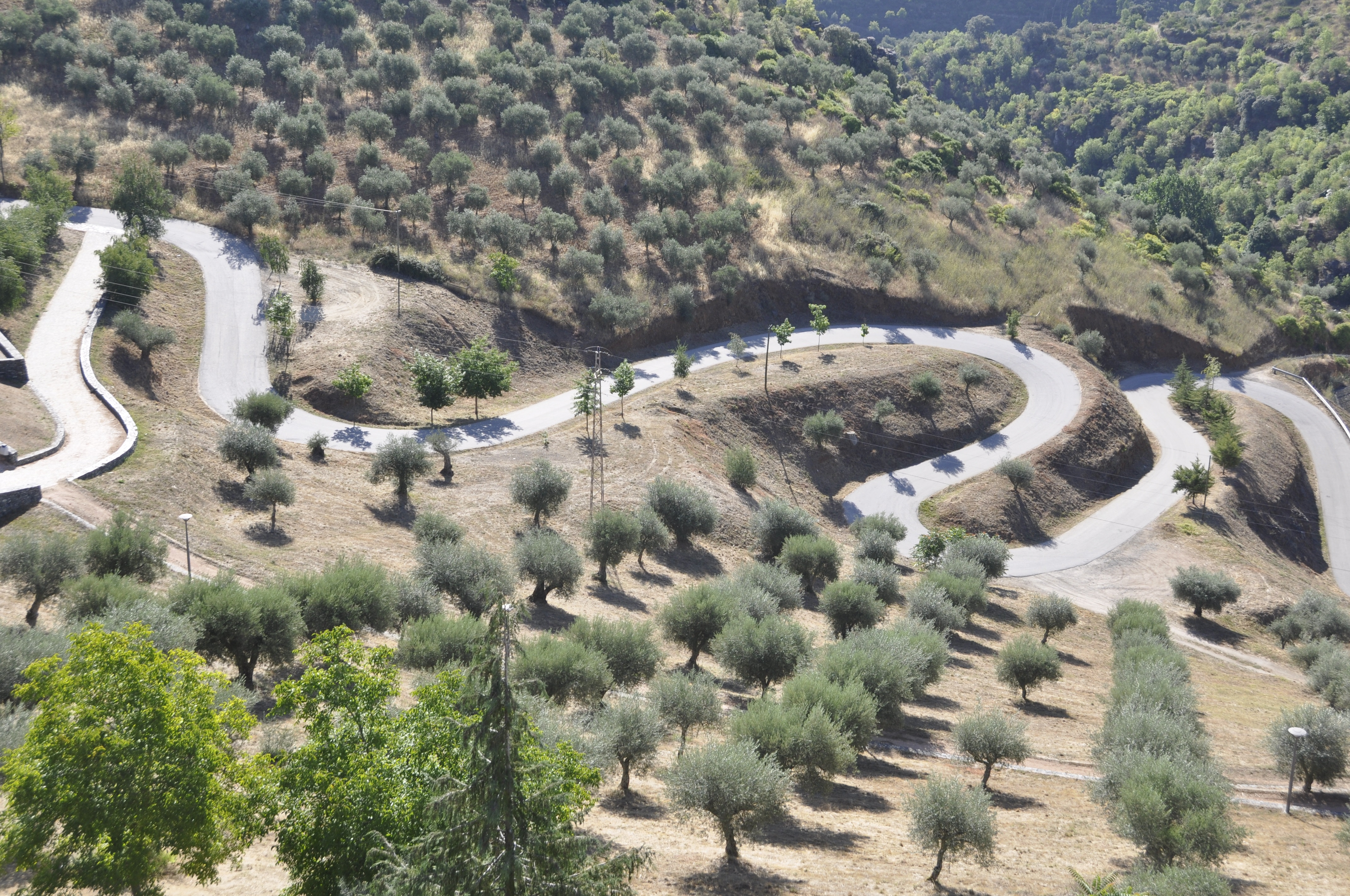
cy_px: 448
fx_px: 1798
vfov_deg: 28.0
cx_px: 675
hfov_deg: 41.2
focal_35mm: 48
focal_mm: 32
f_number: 8
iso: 200
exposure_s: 1/250
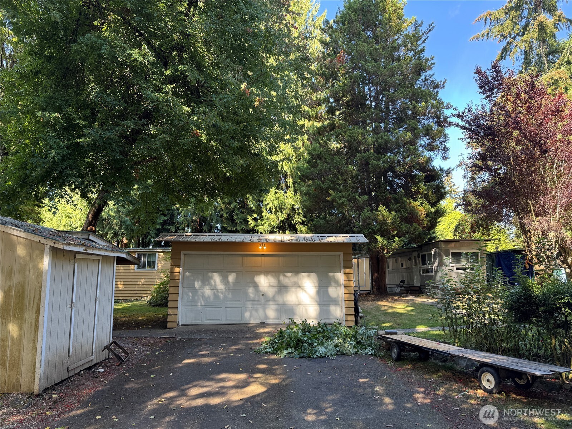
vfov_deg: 56.8
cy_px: 214
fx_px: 397
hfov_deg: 71.6
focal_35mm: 24
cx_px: 286
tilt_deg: +11.3
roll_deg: -0.9
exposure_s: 1/141
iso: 80
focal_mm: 6.76
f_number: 1.78
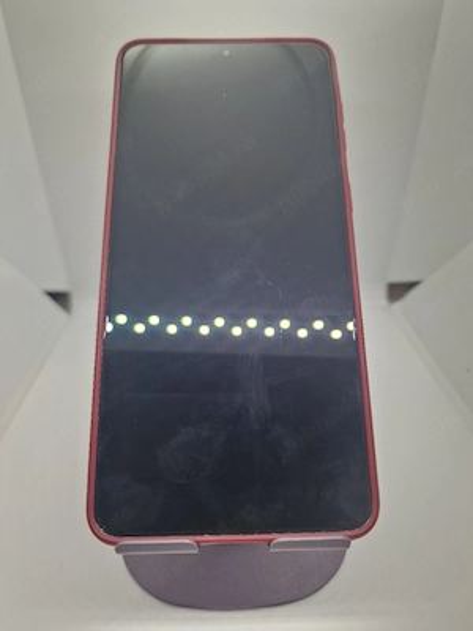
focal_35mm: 23
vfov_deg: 73.9
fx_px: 419
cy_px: 316
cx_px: 236
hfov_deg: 58.9
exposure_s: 1/182
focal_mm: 6.4
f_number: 1.8
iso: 125
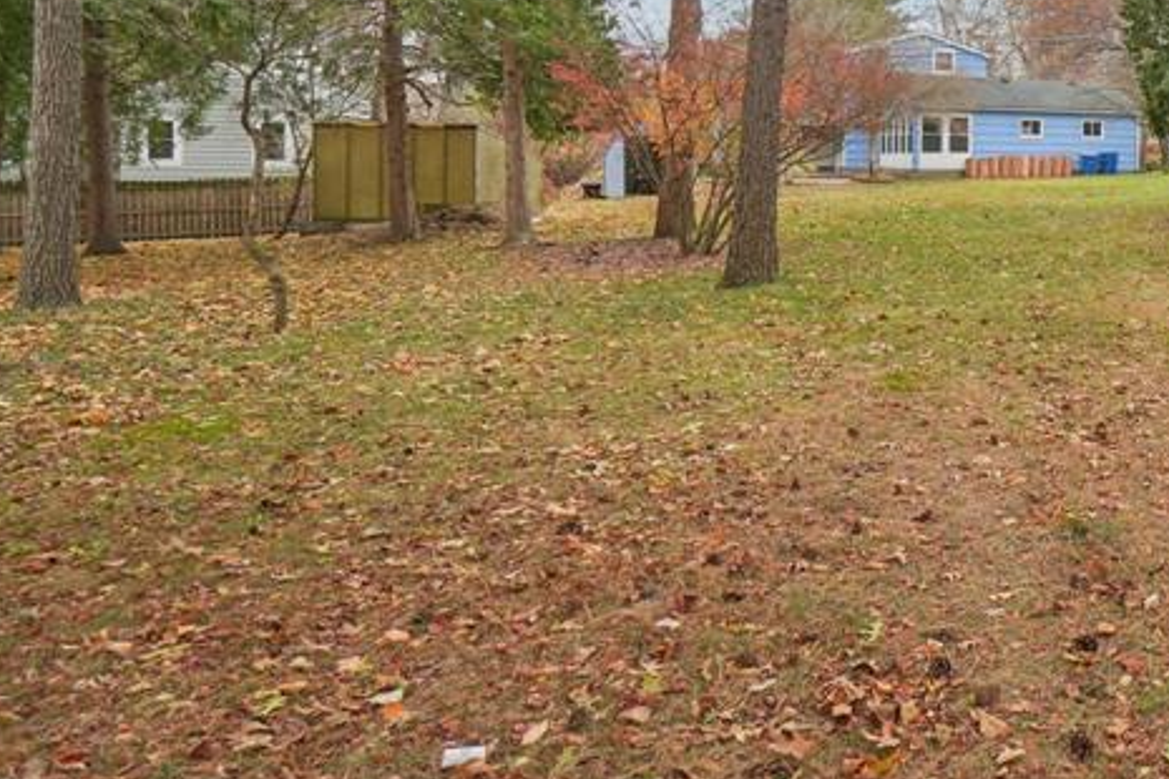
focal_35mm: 33
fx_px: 1071
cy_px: 173
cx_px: 1207
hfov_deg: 46.4
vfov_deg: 38.7
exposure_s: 1/30
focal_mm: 10
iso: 200
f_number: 8
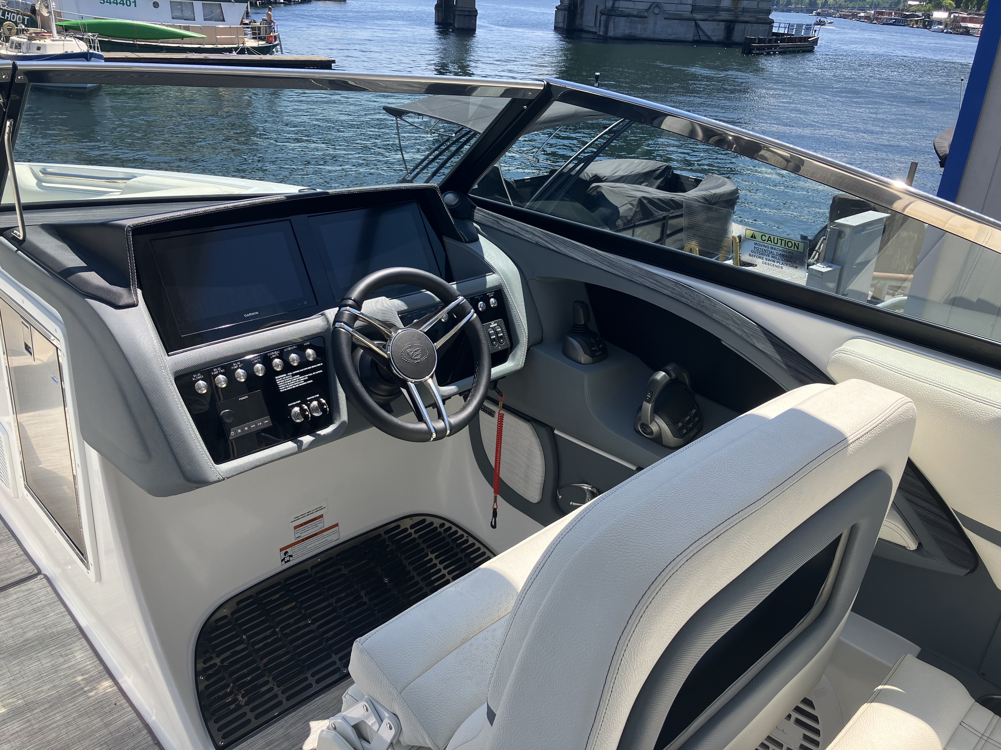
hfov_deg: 63.4
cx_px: 500
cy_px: 375
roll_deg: -3.4
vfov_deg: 49.7
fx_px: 810
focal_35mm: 28
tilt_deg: -24.2
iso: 32
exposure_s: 1/991
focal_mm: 3.99
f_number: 1.8
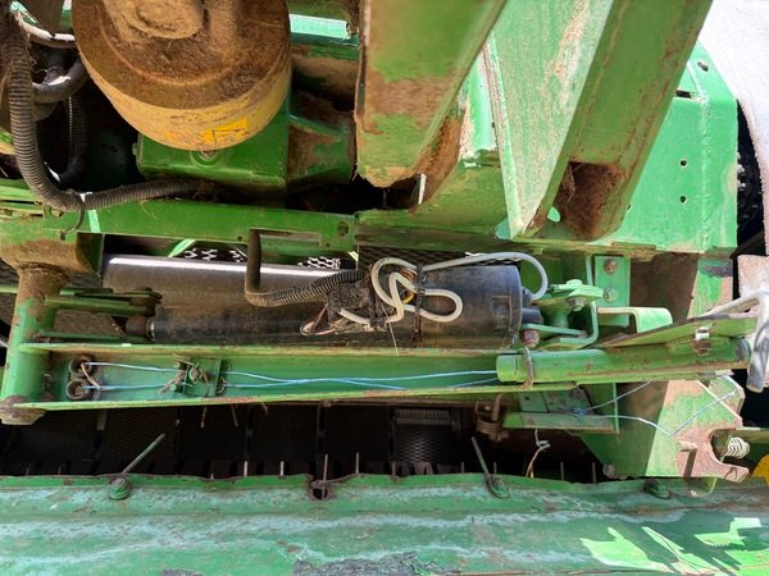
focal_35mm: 24
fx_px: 533
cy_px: 288
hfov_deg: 71.6
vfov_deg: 56.8
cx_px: 384
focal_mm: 6.76
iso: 100
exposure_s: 1/248
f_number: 1.78
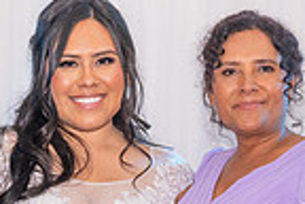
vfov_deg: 6.7
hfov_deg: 10.1
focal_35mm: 202
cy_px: 267
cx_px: 44
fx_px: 1711
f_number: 3.5
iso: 1000
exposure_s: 1/200
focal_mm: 50
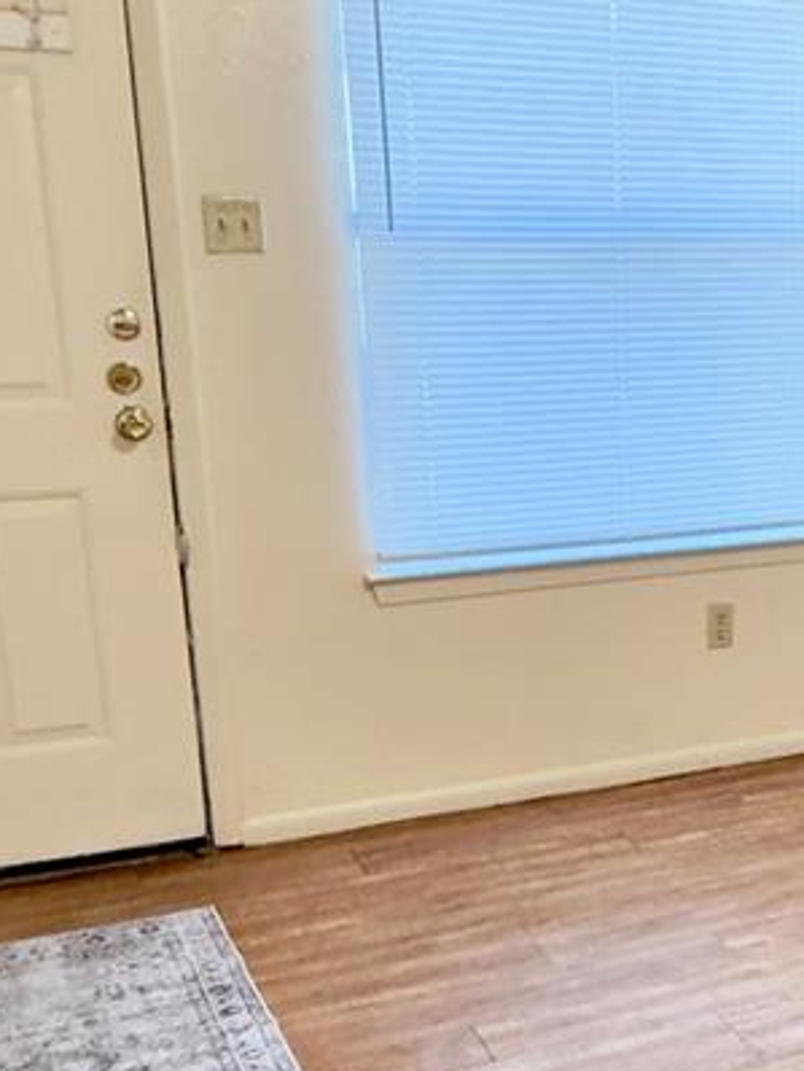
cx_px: 890
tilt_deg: -16.4
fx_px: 1671
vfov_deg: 35.3
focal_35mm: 54
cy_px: 678
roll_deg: -0.9
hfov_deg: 25.1
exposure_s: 1/60
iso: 160
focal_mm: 2.22
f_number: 2.2
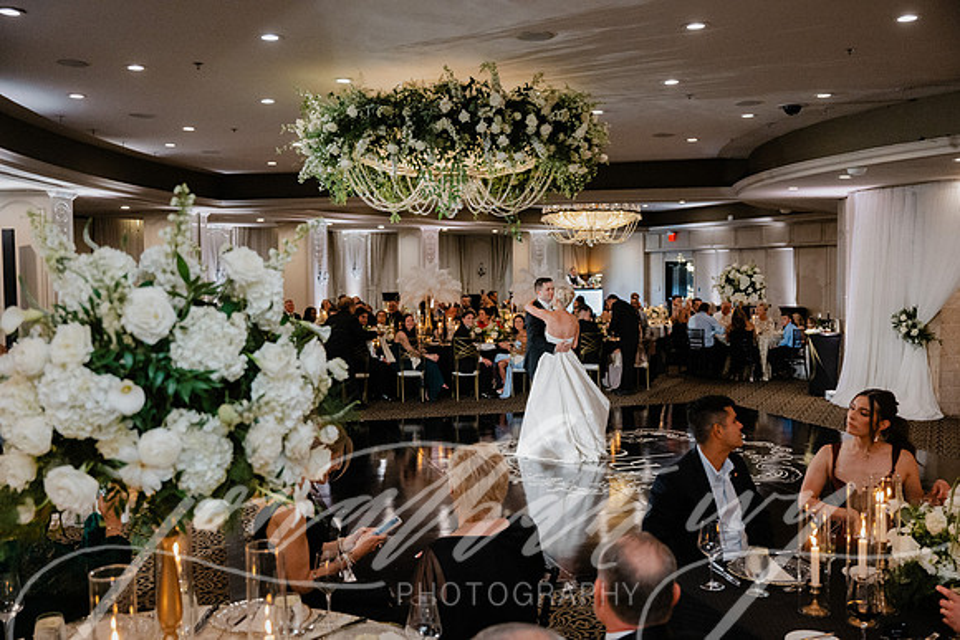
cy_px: 320
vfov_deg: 39.4
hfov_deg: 56.5
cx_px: 480
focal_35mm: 34
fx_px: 894
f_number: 2.8
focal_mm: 33.5
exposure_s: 1/160
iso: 2500
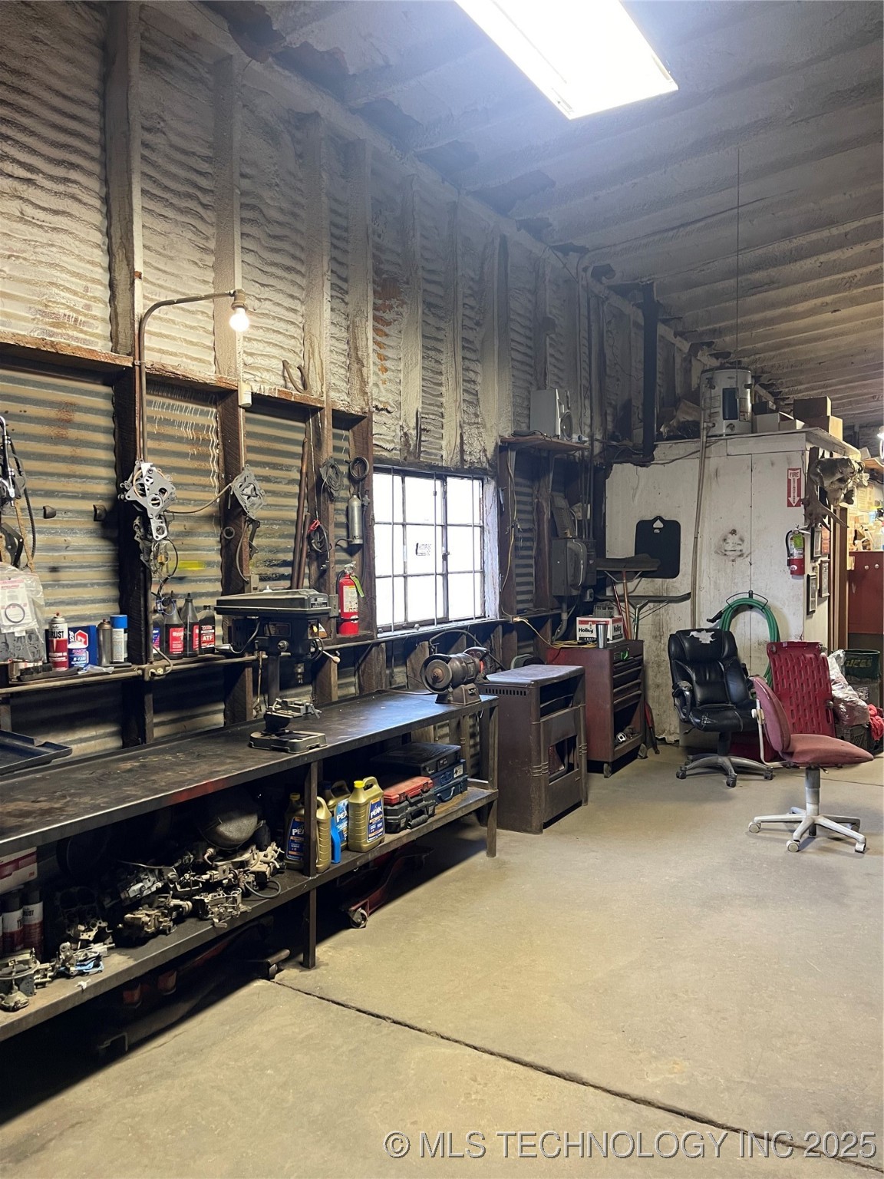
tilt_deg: -1.5
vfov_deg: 69.4
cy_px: 590
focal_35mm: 25
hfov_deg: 54.9
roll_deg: +1.9
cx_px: 442
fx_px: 851
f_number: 1.6
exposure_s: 1/60
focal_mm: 5.1
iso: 160
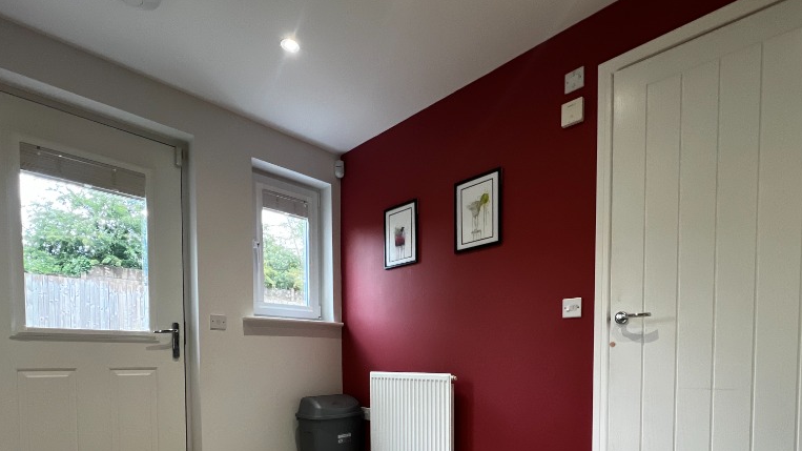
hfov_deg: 89.4
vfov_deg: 53.2
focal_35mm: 19
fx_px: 404
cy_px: 381
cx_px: 430
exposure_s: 1/100
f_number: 1.8
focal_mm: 1.57
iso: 250
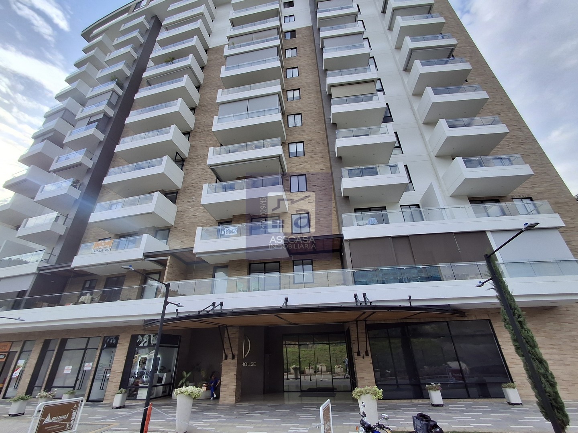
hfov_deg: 94.5
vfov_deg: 78.1
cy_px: 216
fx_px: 267
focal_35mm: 16
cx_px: 289
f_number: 2.2
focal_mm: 1.64
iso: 40
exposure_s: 1/850
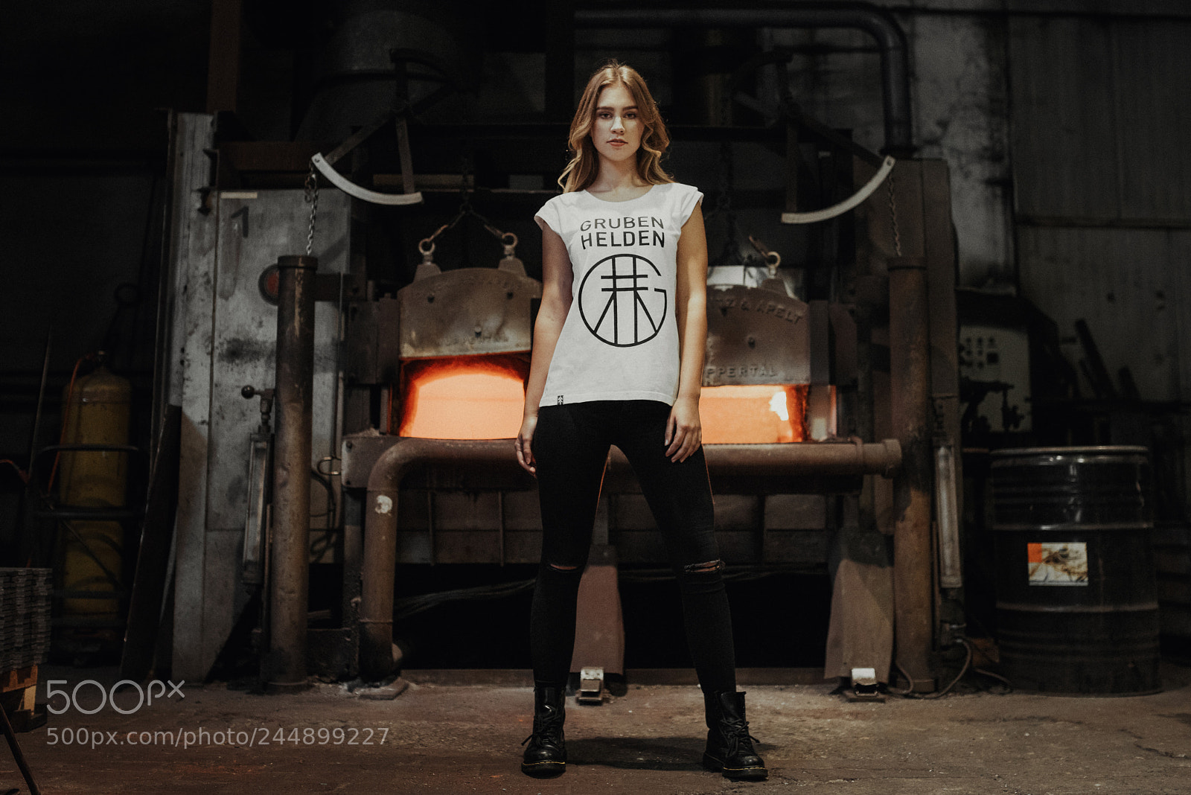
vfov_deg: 37.9
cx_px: 596
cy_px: 398
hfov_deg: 54.4
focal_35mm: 35
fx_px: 1158
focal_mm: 35
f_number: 2.8
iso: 1250
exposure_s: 1/250
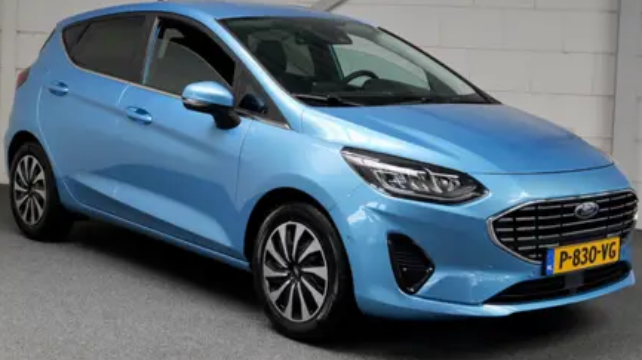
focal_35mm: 58
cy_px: 121
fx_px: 987
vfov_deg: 20.6
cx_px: 329
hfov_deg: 36.0
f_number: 3.2
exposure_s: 1/60
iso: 320
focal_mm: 21.8
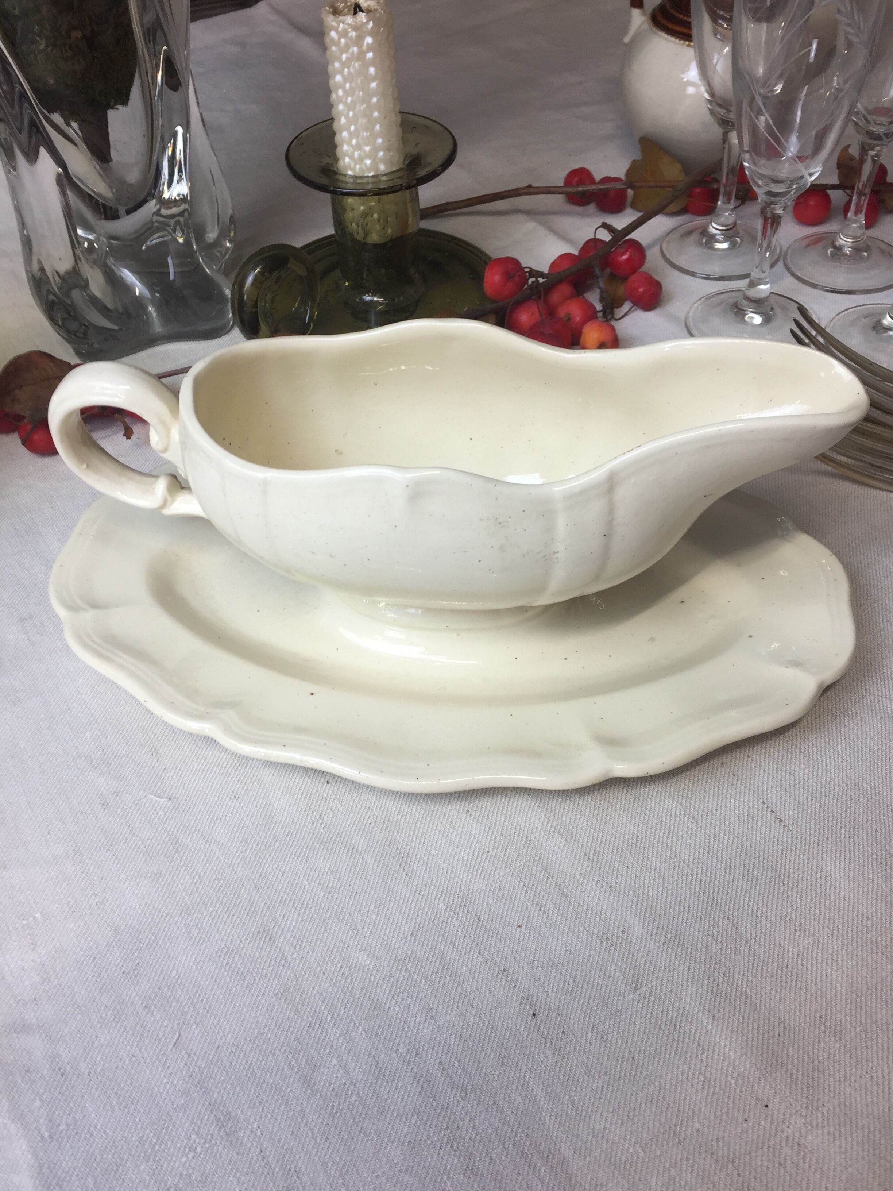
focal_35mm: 29
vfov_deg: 61.7
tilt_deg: -47.7
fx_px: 997
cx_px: 446
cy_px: 596
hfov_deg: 48.2
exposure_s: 1/50
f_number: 2.2
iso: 32
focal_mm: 4.15
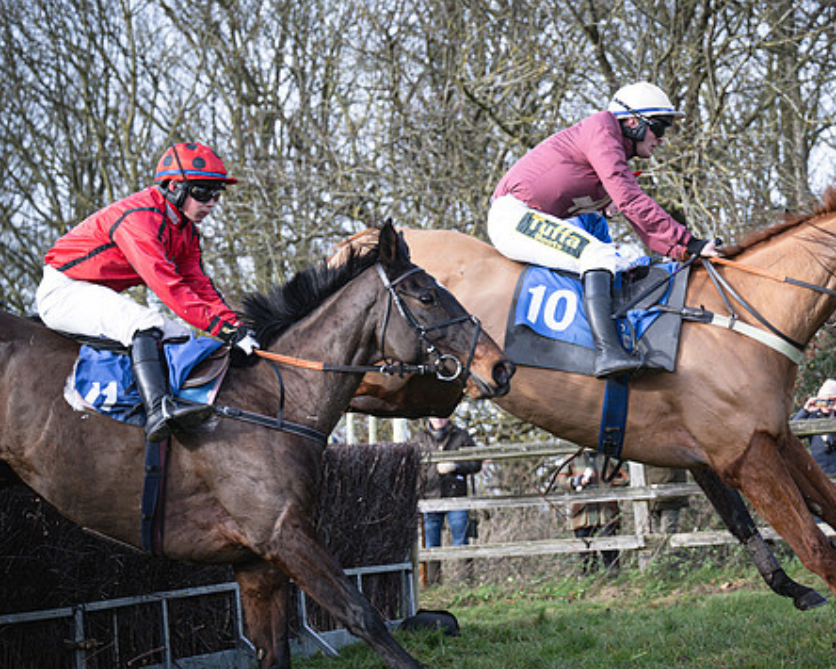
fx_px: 2474
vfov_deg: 15.4
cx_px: 533
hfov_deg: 19.1
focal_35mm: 100
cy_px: 349
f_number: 2.8
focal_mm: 70
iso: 400
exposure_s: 1/2000
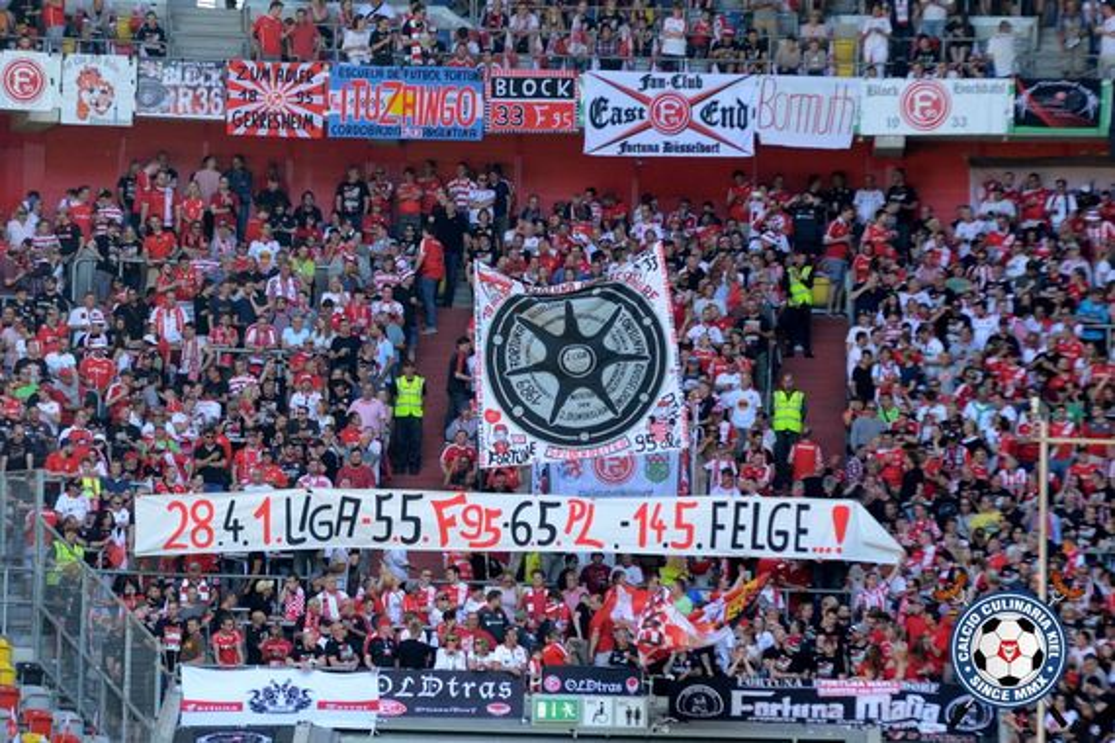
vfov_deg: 6.3
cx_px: 558
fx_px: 6736
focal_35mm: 218
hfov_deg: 9.5
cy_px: 372
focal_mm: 145
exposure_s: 1/640
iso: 800
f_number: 3.5
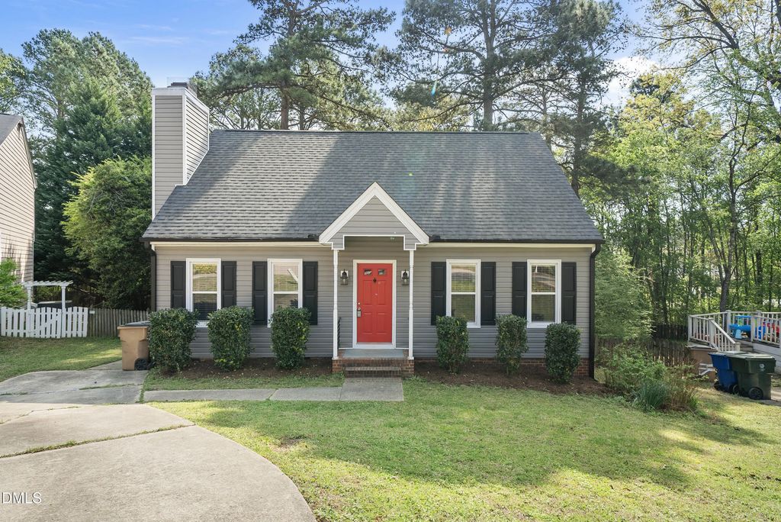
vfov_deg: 62.0
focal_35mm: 20
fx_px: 434
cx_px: 390
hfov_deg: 83.9
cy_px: 261
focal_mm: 20
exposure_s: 1/60
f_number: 7.1
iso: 80
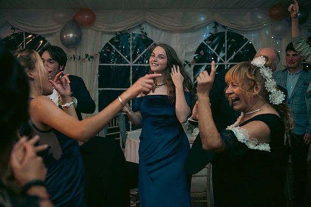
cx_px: 156
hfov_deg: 35.6
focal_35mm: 56
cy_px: 104
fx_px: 484
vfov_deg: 24.2
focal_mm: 56
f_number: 3.5
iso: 800
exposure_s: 1/160
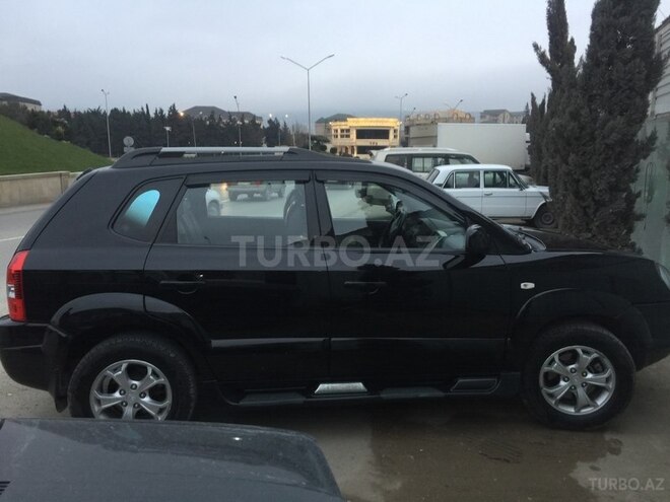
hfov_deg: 61.7
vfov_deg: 48.2
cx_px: 335
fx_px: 561
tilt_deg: -8.8
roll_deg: -1.8
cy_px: 251
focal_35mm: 29
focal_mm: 4.15
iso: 50
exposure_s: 1/17
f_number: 2.2
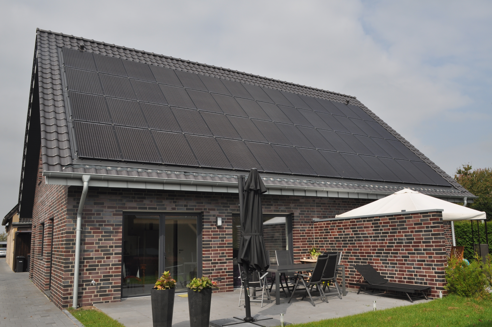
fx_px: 409
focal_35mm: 30
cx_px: 246
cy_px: 164
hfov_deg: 62.0
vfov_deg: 43.5
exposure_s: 1/200
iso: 200
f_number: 16
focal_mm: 20
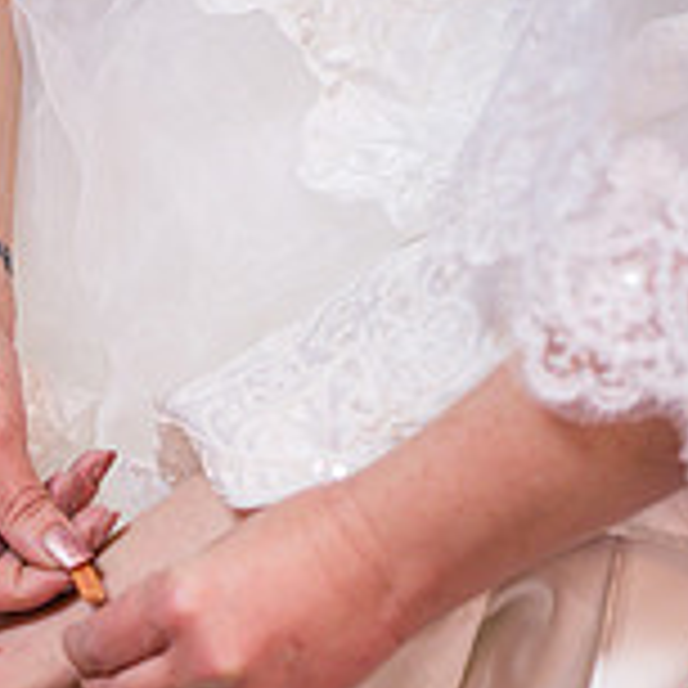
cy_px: 989
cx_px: 166
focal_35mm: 212
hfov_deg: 8.2
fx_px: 4767
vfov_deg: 8.1
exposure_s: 1/125
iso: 1000
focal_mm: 85
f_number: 2.8
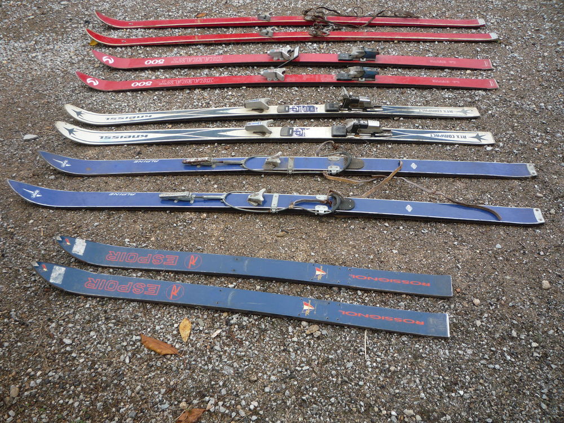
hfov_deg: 60.0
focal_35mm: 30
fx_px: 489
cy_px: 212
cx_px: 282
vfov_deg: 46.8
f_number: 4
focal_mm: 5.2
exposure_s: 1/200
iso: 100
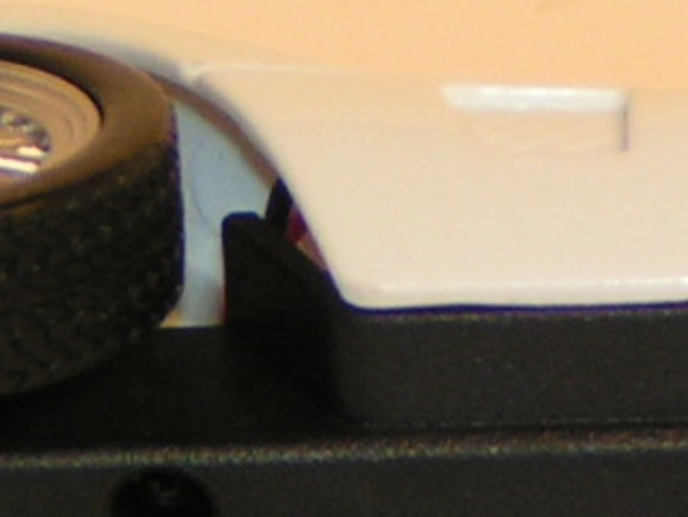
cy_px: 1060
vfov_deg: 2.4
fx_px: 12456
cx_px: 988
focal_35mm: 626
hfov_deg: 3.2
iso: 80
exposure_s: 1/250
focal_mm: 19.1
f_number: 3.5
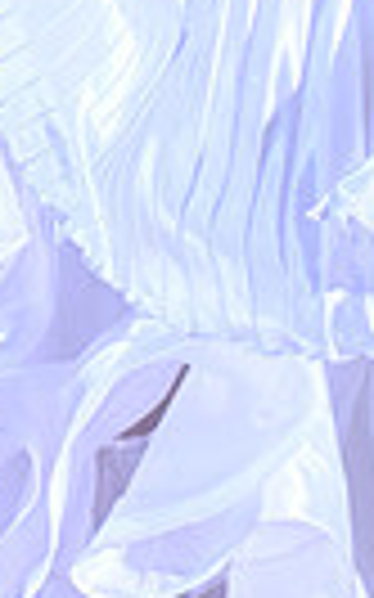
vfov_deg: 3.8
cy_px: -274
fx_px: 9061
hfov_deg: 2.4
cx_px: -169
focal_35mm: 555
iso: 5000
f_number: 4
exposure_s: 1/400
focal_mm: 125
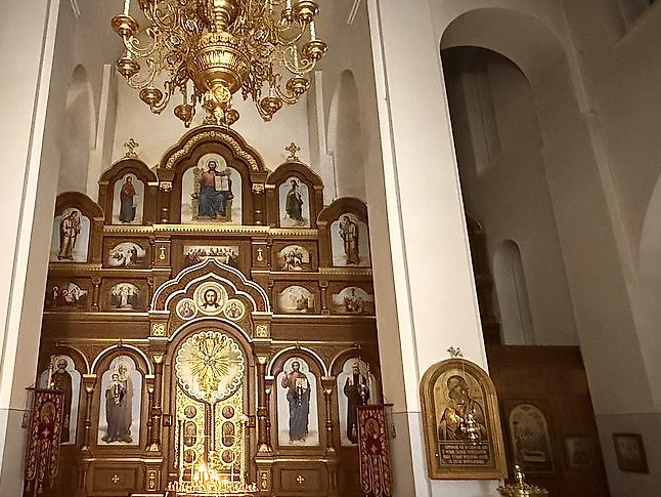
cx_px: 223
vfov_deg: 52.9
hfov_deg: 65.6
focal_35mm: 26
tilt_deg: +16.2
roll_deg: -0.3
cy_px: 286
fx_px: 497
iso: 1600
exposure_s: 1/25
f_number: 2.2
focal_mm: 2.22
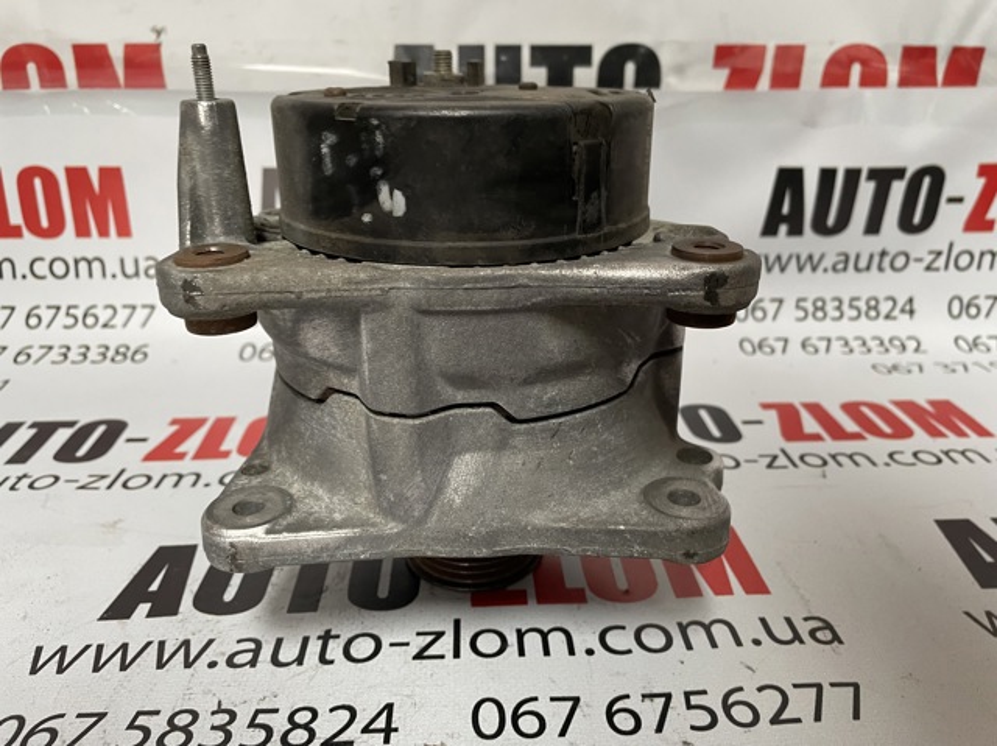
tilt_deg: -19.9
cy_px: 373
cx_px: 498
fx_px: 748
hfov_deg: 67.3
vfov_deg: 53.0
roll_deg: +1.0
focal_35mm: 26
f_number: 1.6
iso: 250
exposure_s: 1/60
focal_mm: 4.2
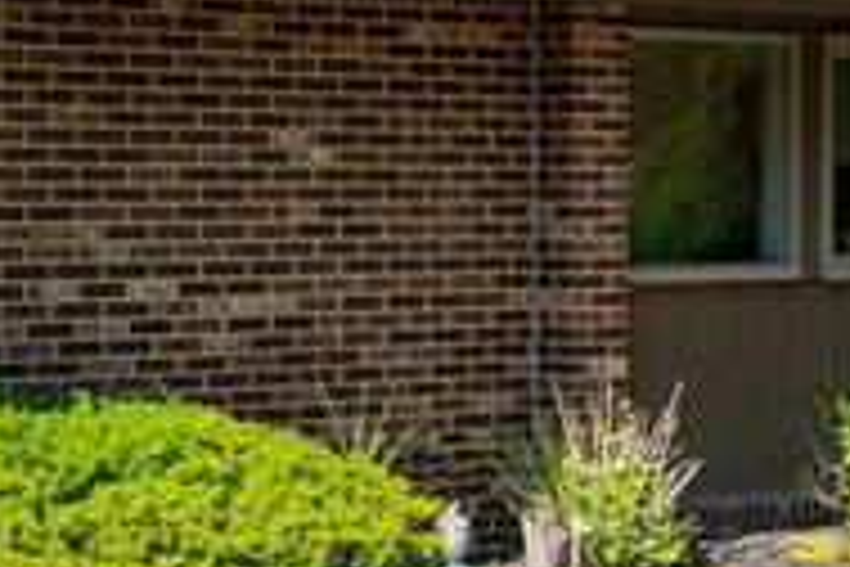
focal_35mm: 130
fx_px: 3069
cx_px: 454
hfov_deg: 15.8
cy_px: 297
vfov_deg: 10.5
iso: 400
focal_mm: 24
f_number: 7.1
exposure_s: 1/320
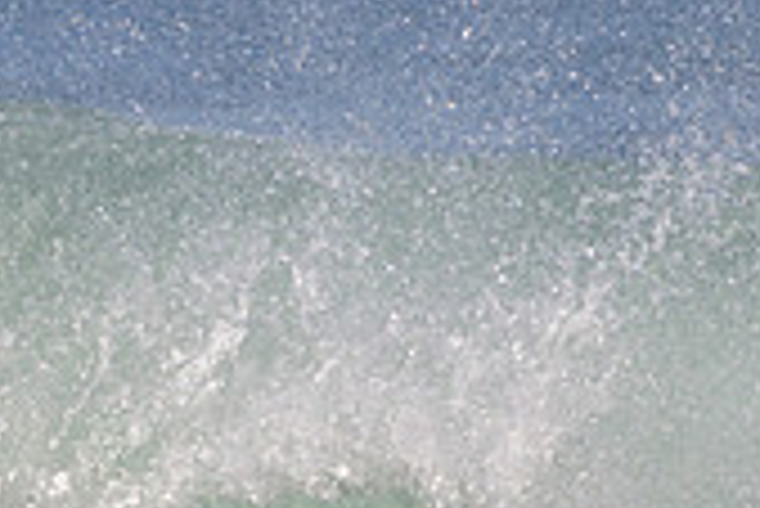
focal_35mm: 2745
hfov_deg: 0.8
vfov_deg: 0.5
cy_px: 618
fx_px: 57998
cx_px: 139
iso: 640
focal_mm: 800
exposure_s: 1/2000
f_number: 11
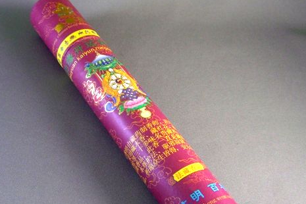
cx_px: 129
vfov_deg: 26.4
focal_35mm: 51
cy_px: 123
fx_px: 433
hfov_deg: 38.8
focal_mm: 7.9
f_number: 2.8
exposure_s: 1/80
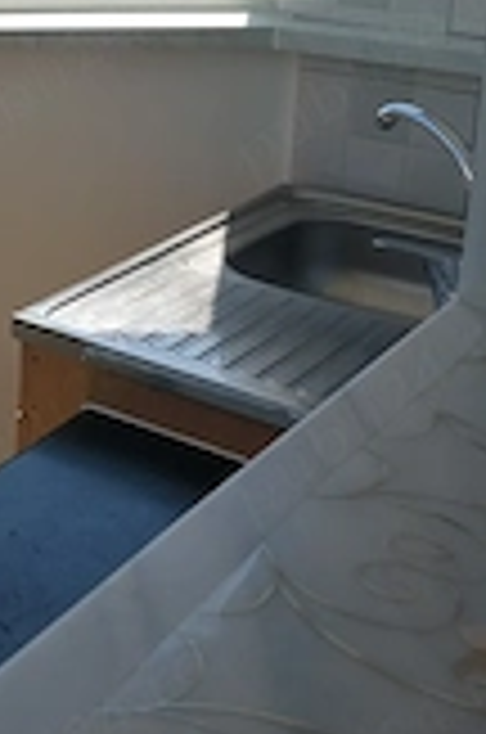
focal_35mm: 64
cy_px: 140
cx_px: -94
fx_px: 1301
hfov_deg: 19.9
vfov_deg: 30.7
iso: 40
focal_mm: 5.23
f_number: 1.8
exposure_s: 1/1027
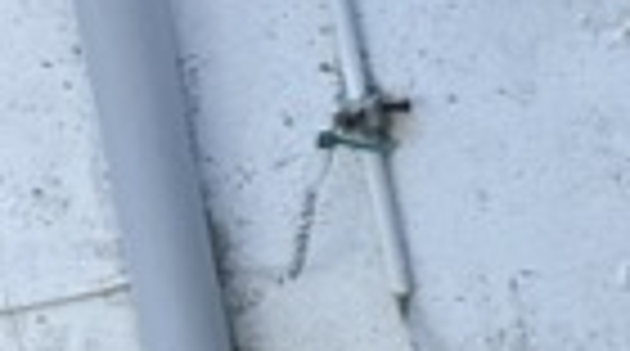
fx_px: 3200
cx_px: 1726
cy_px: 374
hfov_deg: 9.4
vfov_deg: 6.3
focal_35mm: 192
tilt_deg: -23.4
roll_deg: -0.8
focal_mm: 6.86
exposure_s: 1/952
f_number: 1.78
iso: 80
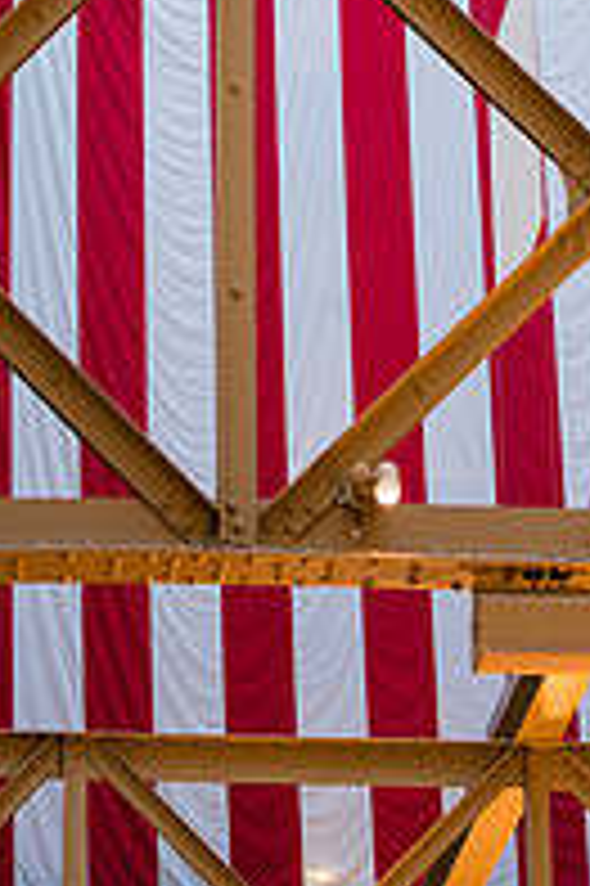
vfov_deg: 12.8
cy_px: 112
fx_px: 3940
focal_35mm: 160
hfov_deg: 8.6
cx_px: 369
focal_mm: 70
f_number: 2.8
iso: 1600
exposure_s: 1/125
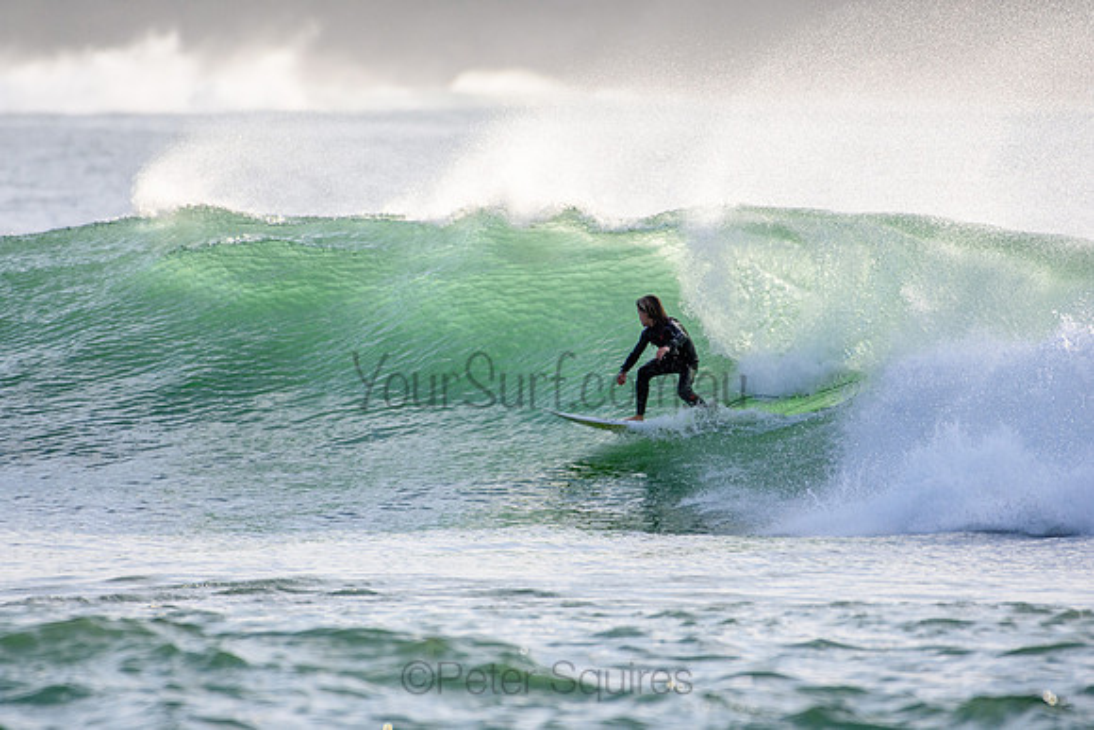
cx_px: 547
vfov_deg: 1.8
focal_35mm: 750
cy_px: 365
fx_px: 22796
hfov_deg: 2.7
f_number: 5.6
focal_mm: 500
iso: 640
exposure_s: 1/2500
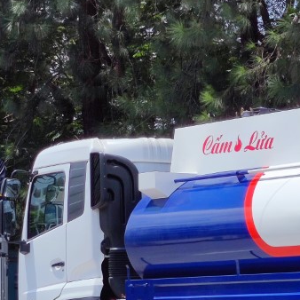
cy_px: 258
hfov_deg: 10.2
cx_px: 496
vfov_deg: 10.6
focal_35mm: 164
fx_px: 1608
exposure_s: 1/3400
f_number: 2
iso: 50
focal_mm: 8.16
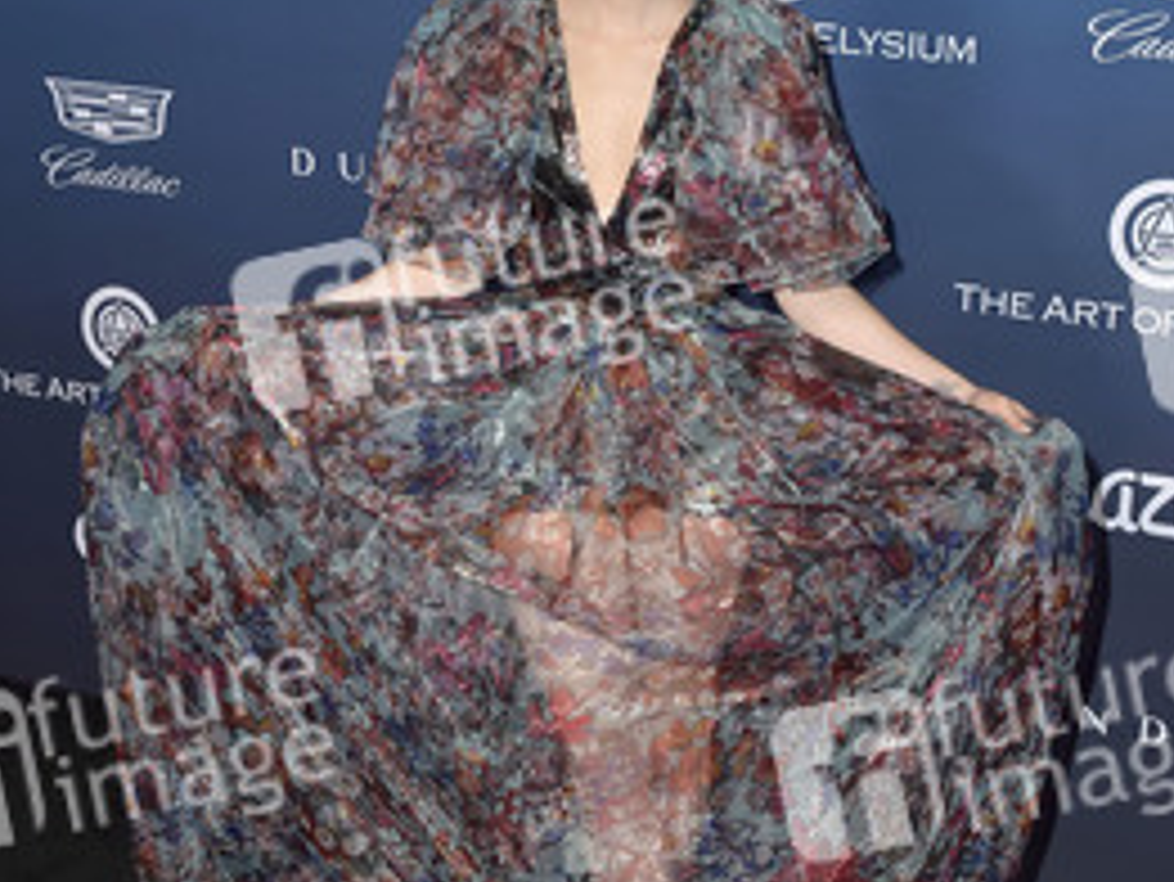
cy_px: 531
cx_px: 596
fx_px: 1900
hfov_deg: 34.3
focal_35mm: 56
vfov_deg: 26.1
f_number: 5.6
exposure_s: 1/250
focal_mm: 38
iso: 320
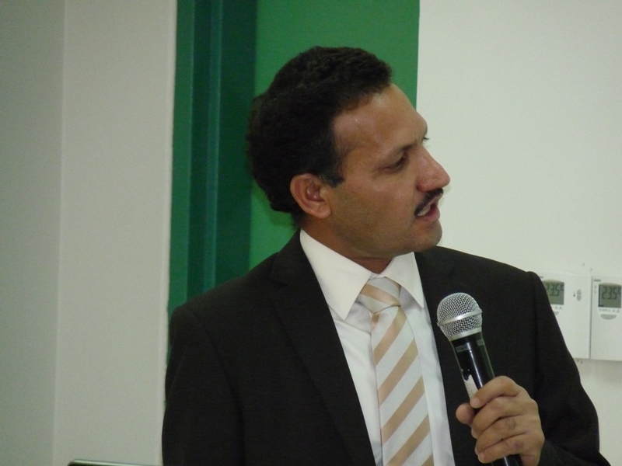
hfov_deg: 4.4
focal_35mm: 452
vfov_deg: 3.3
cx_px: 311
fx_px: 8122
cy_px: 233
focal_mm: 80.4
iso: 800
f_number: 4
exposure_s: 1/125
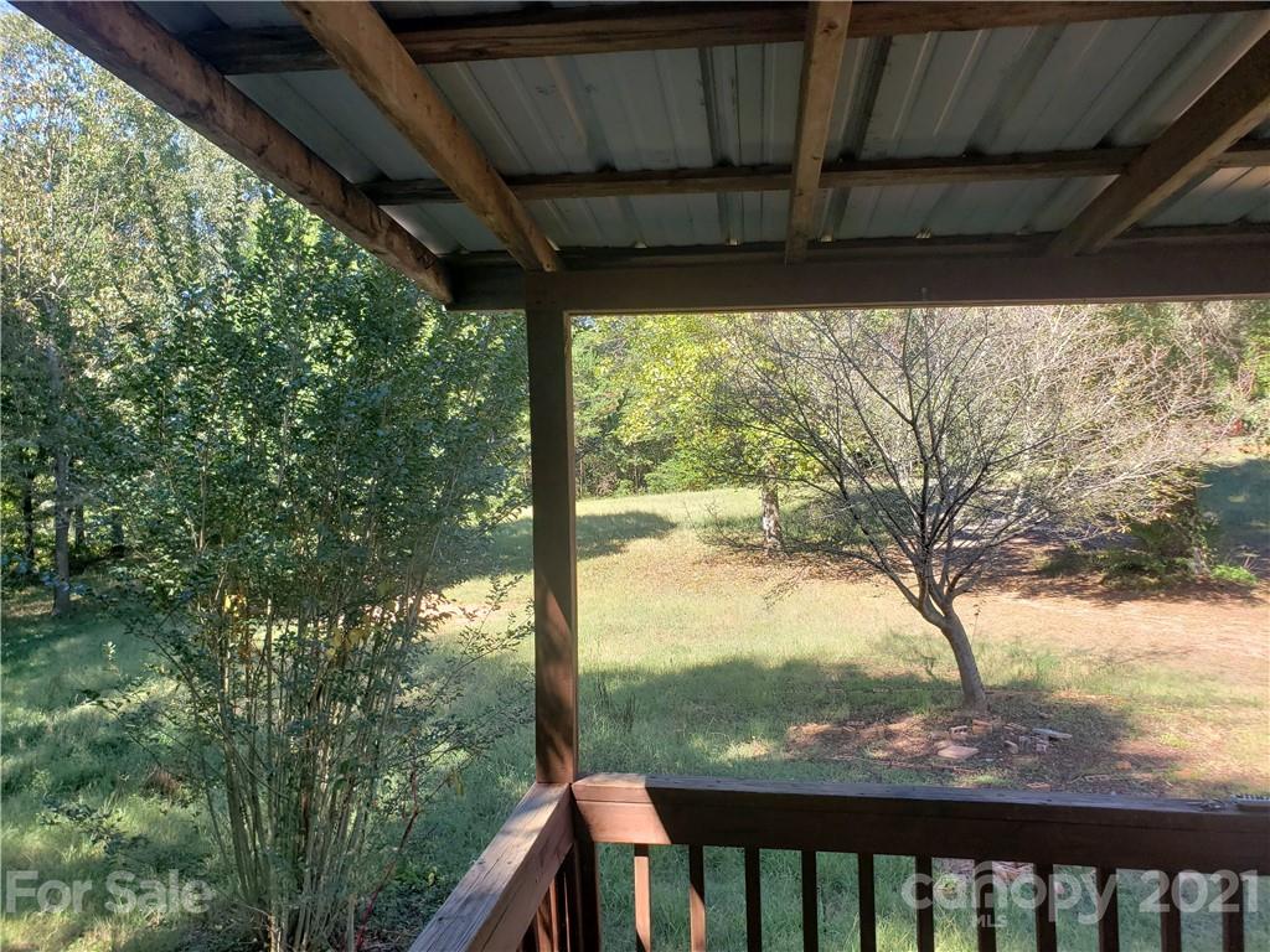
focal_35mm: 26
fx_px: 954
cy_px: 476
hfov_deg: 67.3
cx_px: 635
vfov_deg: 53.1
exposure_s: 1/249
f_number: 2.4
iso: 50
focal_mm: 4.3
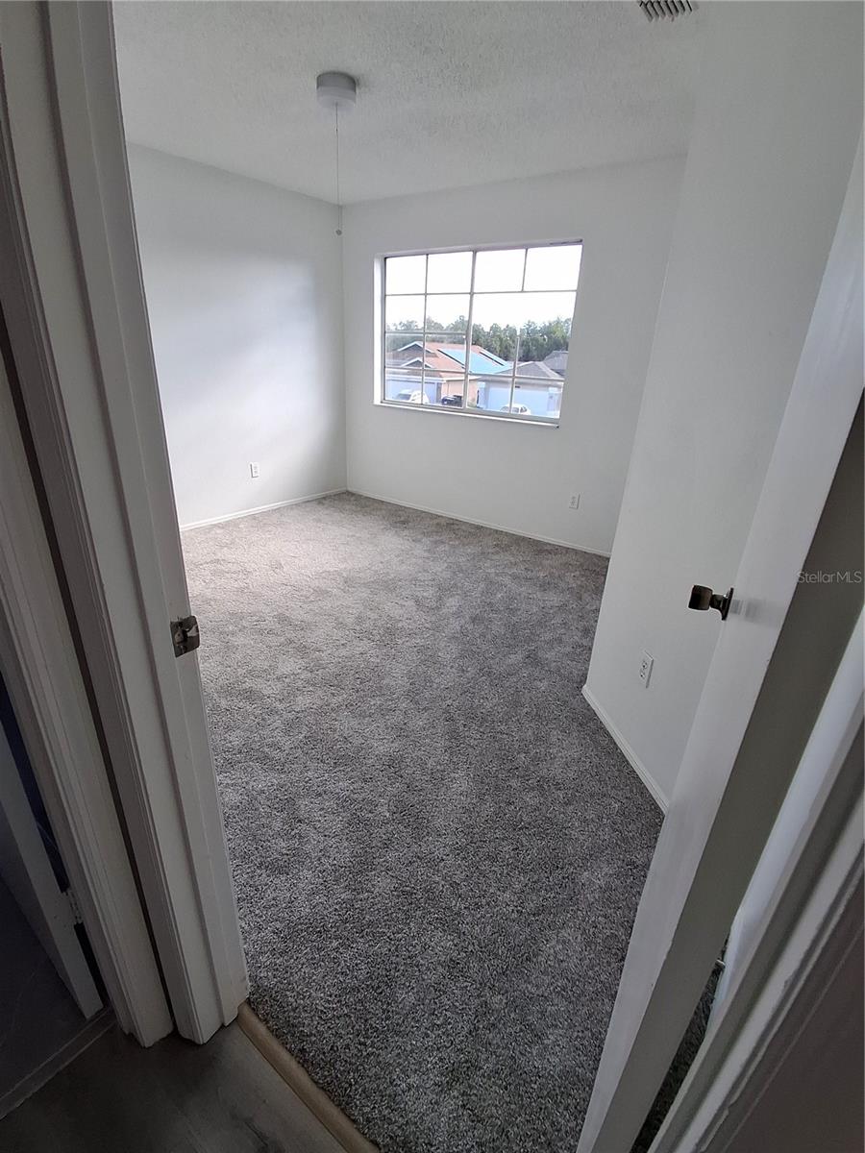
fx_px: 533
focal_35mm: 16
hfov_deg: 78.1
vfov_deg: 94.5
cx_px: 432
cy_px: 576
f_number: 2.2
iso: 40
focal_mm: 1.64
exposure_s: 1/240
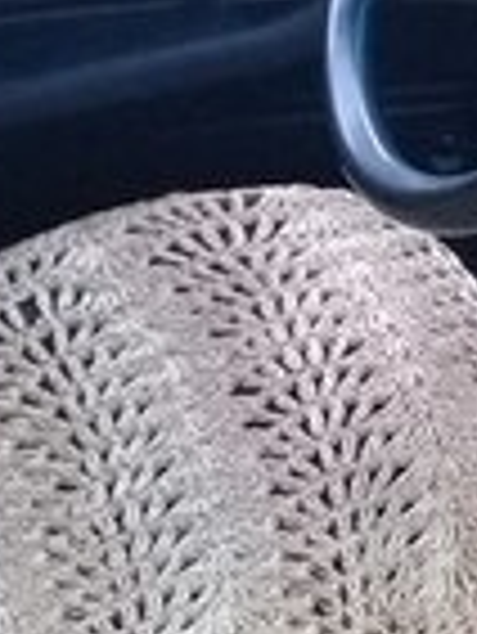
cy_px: 600
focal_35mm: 145
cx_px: 770
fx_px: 2660
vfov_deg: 13.5
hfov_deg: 9.9
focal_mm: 3.3
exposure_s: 1/33
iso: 160
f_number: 2.2
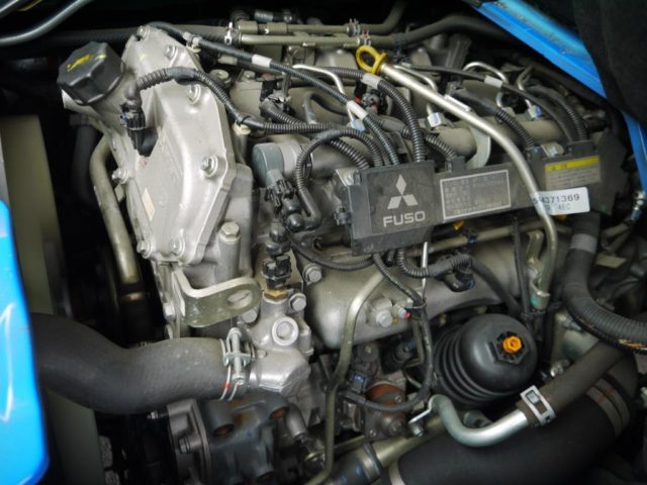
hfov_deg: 63.4
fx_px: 523
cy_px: 242
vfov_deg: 49.7
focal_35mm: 28
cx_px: 324
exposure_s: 1/60
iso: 160
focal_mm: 14
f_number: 3.5
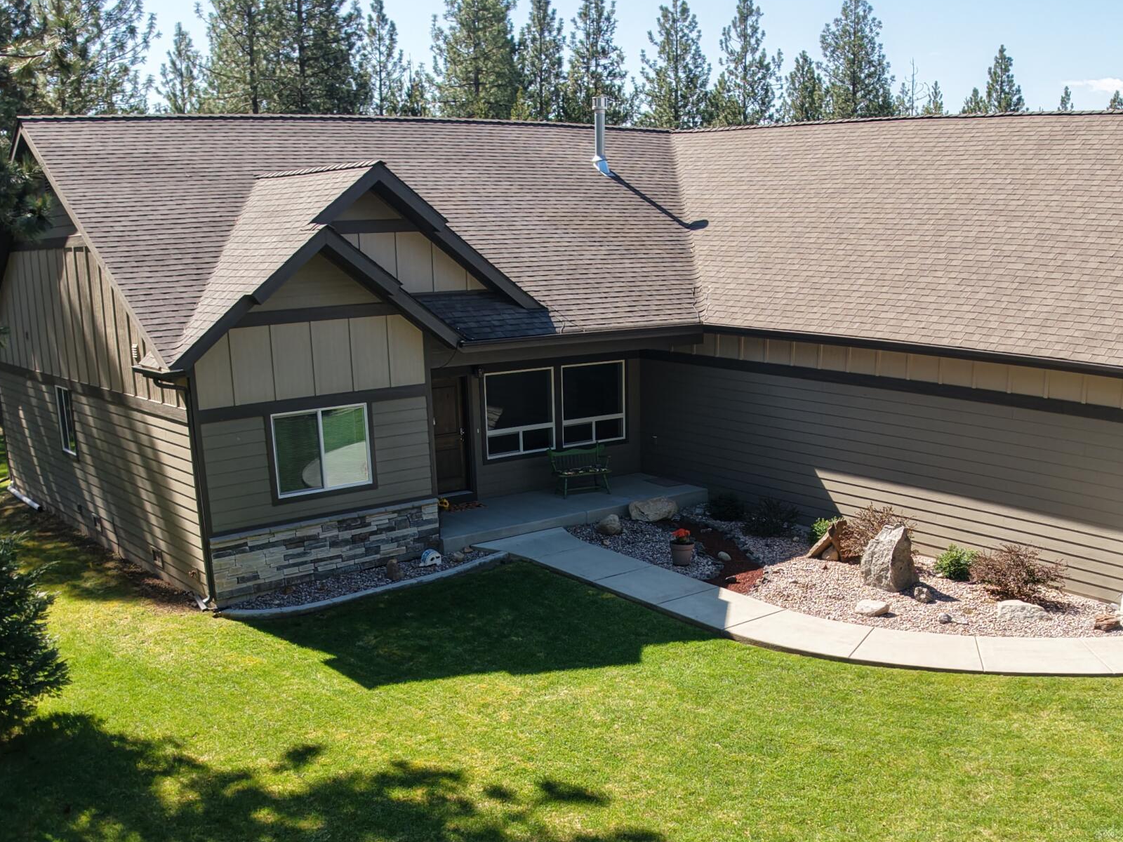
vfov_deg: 31.5
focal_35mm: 45
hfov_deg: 41.9
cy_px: 655
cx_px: 665
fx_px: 1460
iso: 100
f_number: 1.8
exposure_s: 1/1000
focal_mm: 6.48
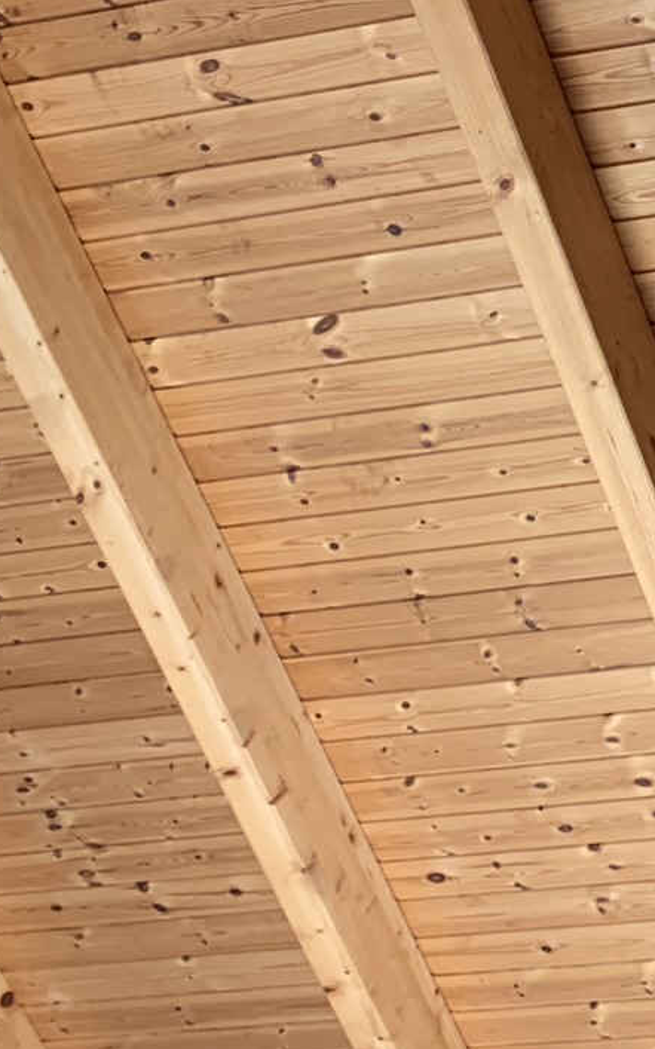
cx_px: 1239
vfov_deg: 25.3
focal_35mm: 80
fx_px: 2286
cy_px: 178
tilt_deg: +37.6
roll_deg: -1.6
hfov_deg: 14.1
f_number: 1.8
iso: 100
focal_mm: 4.25
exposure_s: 1/60
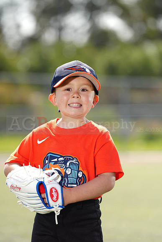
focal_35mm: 200
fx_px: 1349
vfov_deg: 10.3
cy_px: 121
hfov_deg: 6.9
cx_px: 81
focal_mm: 200
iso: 50
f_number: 4
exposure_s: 1/250
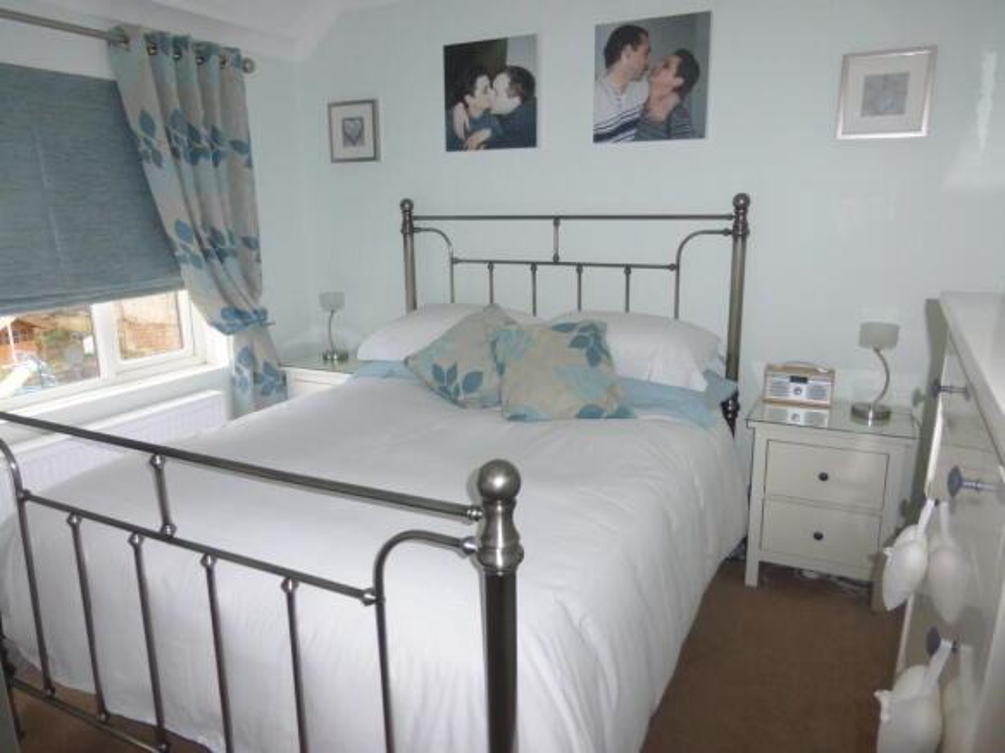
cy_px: 376
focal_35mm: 24
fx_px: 697
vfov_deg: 56.8
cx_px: 502
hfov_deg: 71.6
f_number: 3.3
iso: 250
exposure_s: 1/60
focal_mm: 4.3
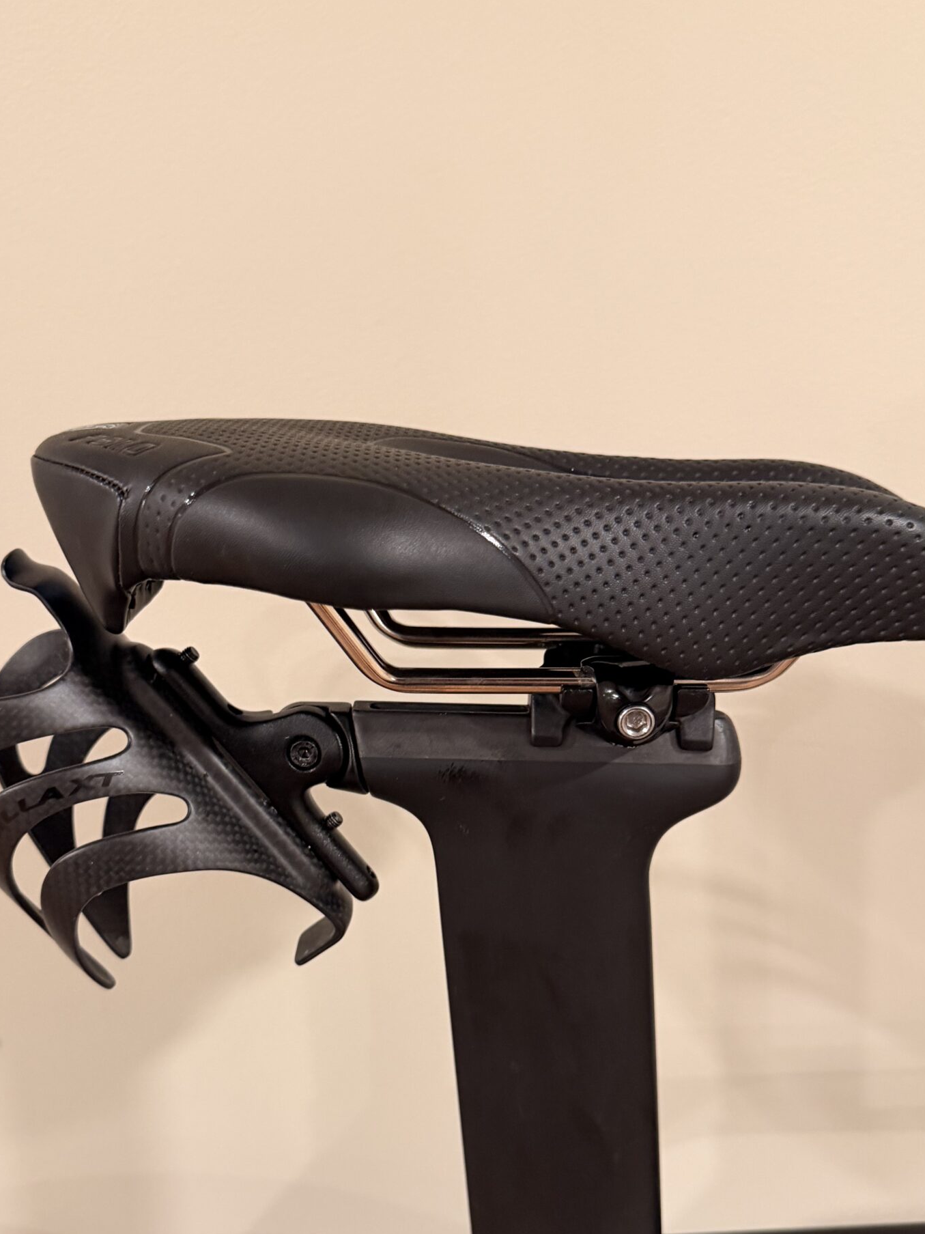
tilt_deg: -26.7
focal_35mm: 34
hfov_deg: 41.7
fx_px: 1212
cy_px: 761
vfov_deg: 53.4
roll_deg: +2.0
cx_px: 409
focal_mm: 6.76
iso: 500
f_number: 1.78
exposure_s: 1/60
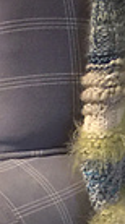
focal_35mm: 147
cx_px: 286
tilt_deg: -21.9
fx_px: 872
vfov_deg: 14.3
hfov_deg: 7.7
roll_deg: -1.3
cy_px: 253
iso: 64
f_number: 2.2
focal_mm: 4.15
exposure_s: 1/4
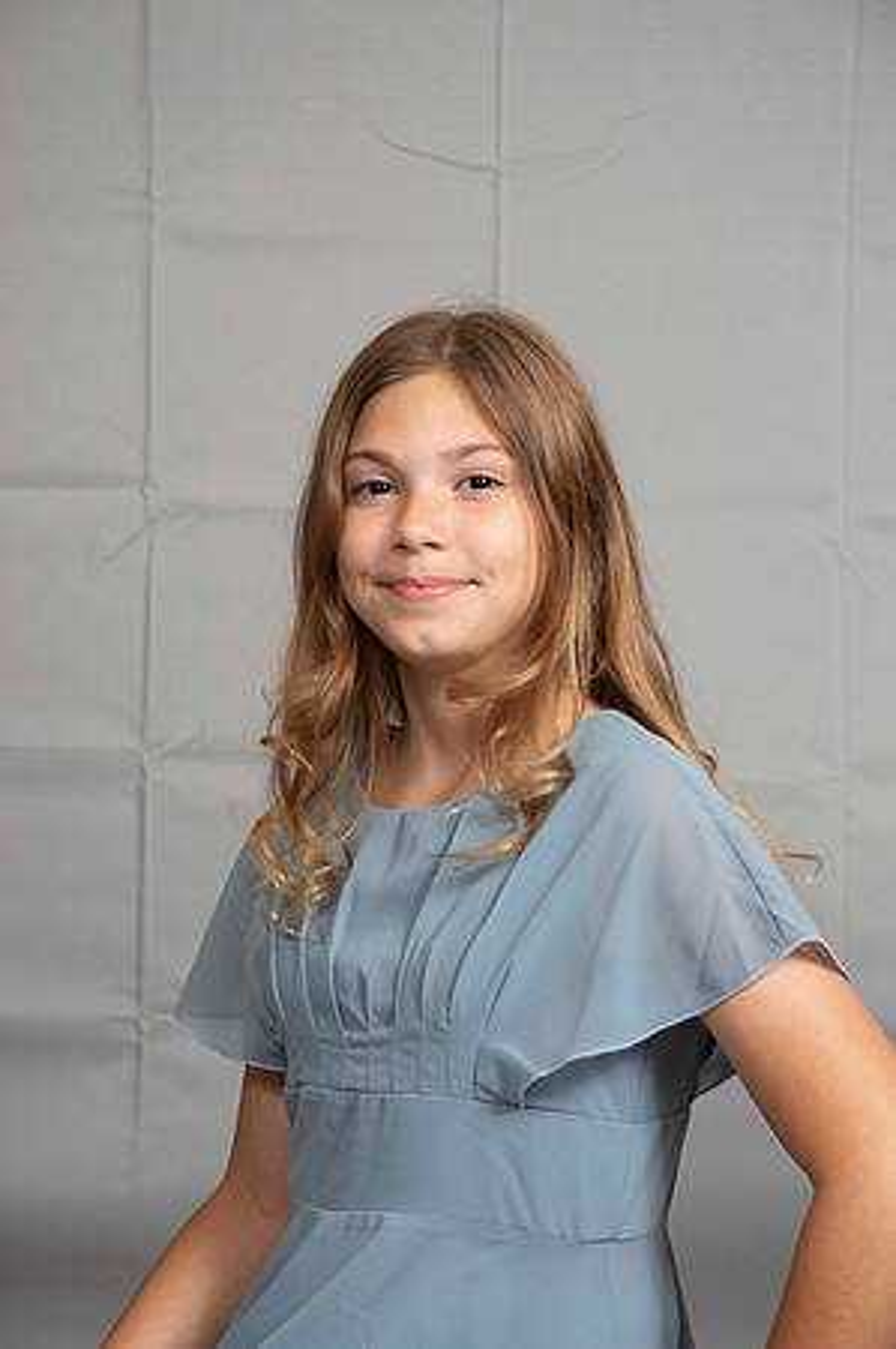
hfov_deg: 13.0
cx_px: 448
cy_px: 674
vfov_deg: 19.5
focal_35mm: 105
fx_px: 3929
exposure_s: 1/60
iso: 100
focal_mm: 70
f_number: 6.3
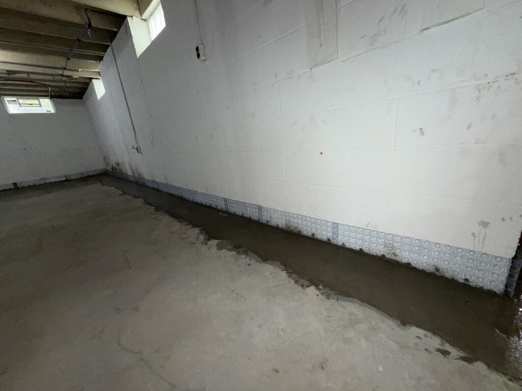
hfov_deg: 102.1
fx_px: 211
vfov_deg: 85.7
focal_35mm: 14
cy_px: 196
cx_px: 261
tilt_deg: -17.6
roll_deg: +5.3
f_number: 2.2
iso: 160
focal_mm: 2.22
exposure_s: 1/60
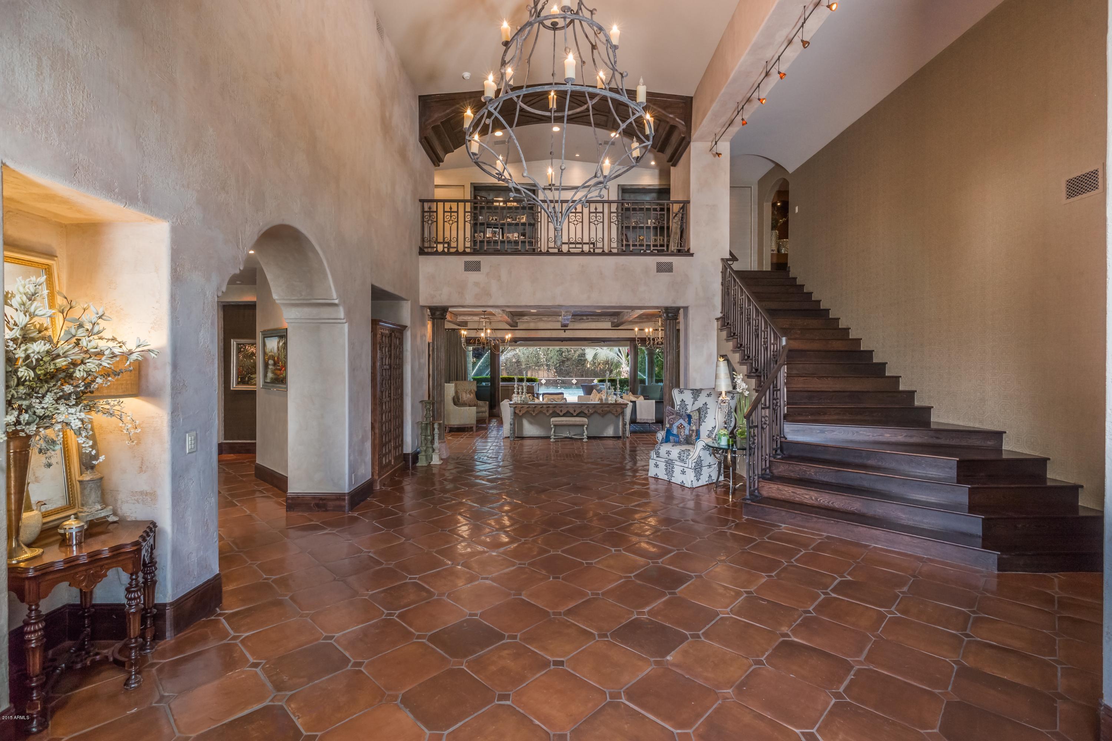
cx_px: 556
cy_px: 370
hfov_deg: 96.7
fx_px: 494
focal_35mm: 16
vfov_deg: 73.7
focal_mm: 16
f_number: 8
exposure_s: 1/200
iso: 2000
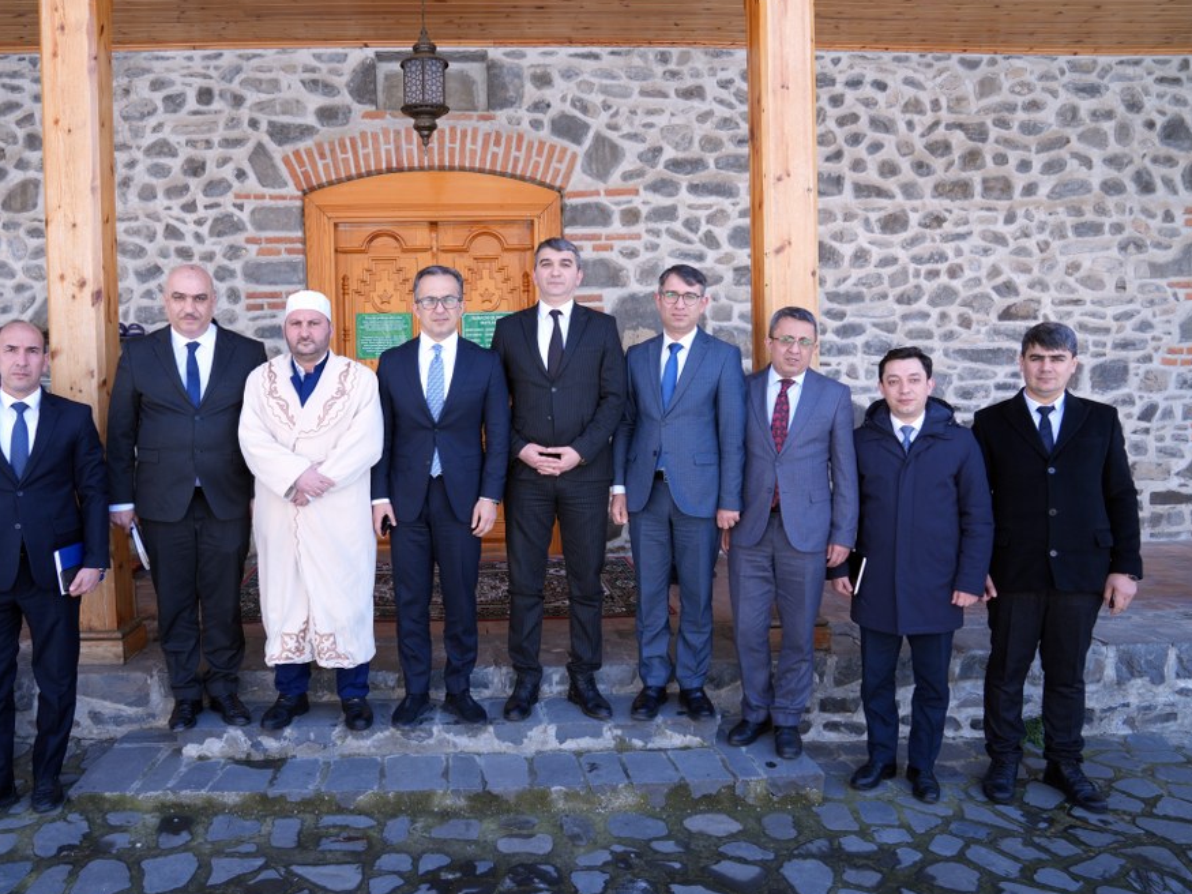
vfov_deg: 51.3
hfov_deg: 64.9
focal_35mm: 27
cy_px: 460
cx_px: 500
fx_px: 930
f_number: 5
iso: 320
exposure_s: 1/200
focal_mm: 24
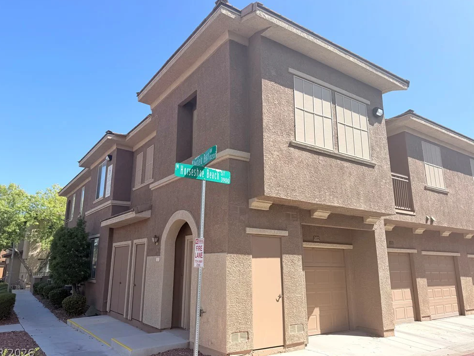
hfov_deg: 69.4
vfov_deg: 54.9
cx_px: 229
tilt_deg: +14.9
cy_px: 175
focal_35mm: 25
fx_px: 342
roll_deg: +0.6
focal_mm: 6.76
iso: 80
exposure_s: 1/2801
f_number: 1.78
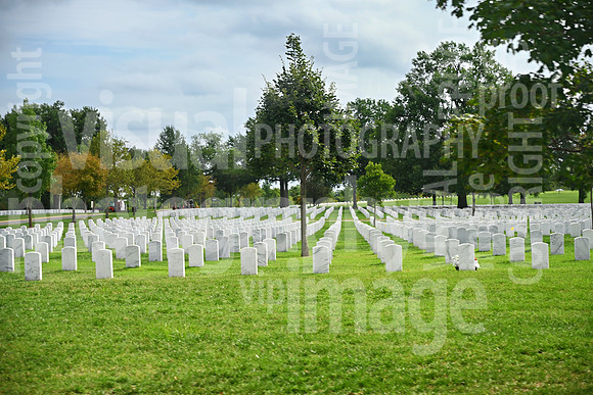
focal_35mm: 61
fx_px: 1005
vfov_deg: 22.3
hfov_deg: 32.9
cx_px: 296
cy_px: 198
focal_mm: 61
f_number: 4
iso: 220
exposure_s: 1/500
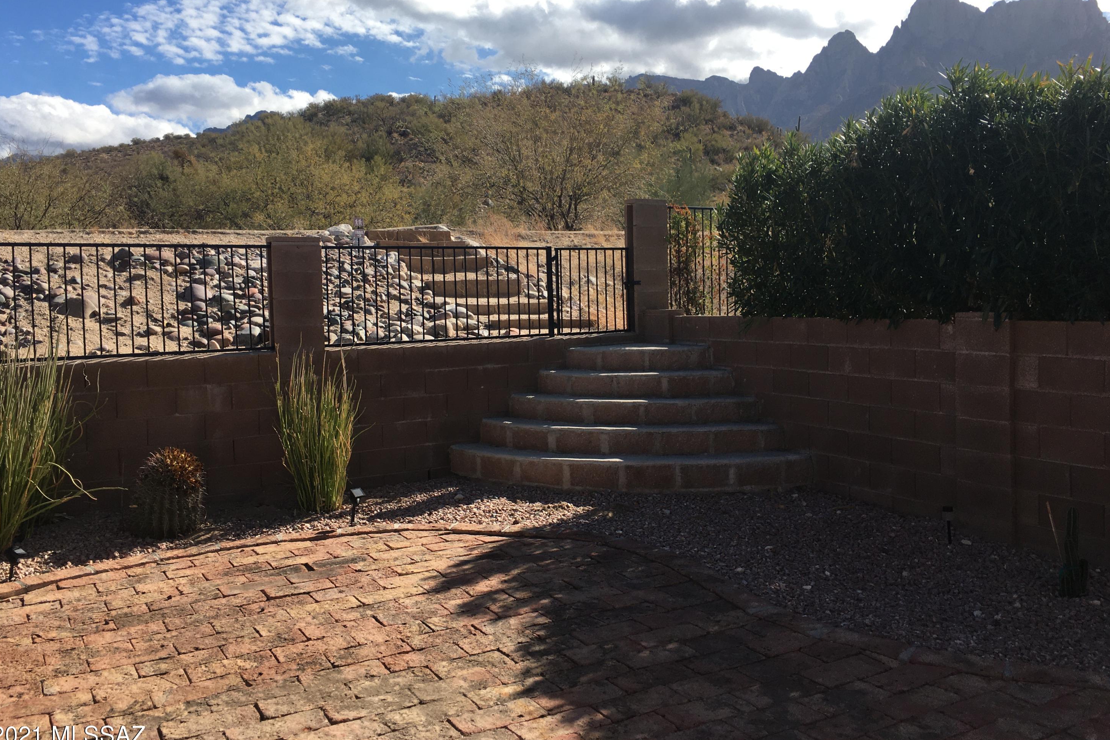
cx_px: 542
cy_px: 345
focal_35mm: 31
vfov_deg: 42.3
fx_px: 956
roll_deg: +0.5
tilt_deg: -3.1
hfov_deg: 60.3
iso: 25
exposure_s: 1/1570
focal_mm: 4.15
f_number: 2.2
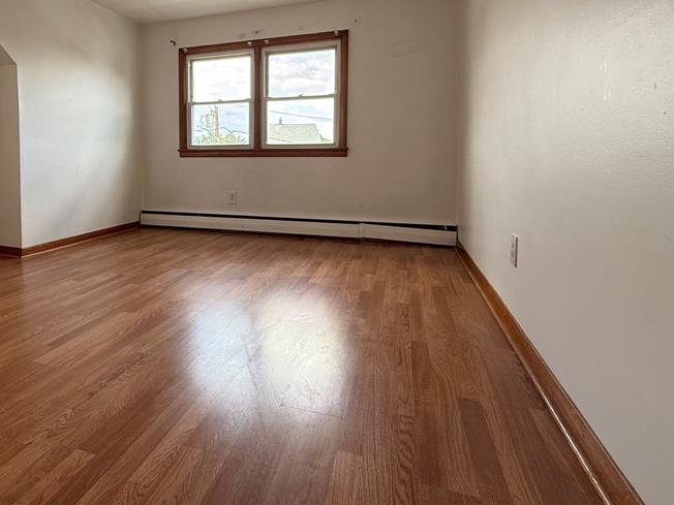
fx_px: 428
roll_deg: +0.3
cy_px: 185
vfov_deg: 60.2
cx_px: 240
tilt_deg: -2.3
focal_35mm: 22
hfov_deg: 74.6
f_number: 2.2
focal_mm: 2.22
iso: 64
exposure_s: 1/99
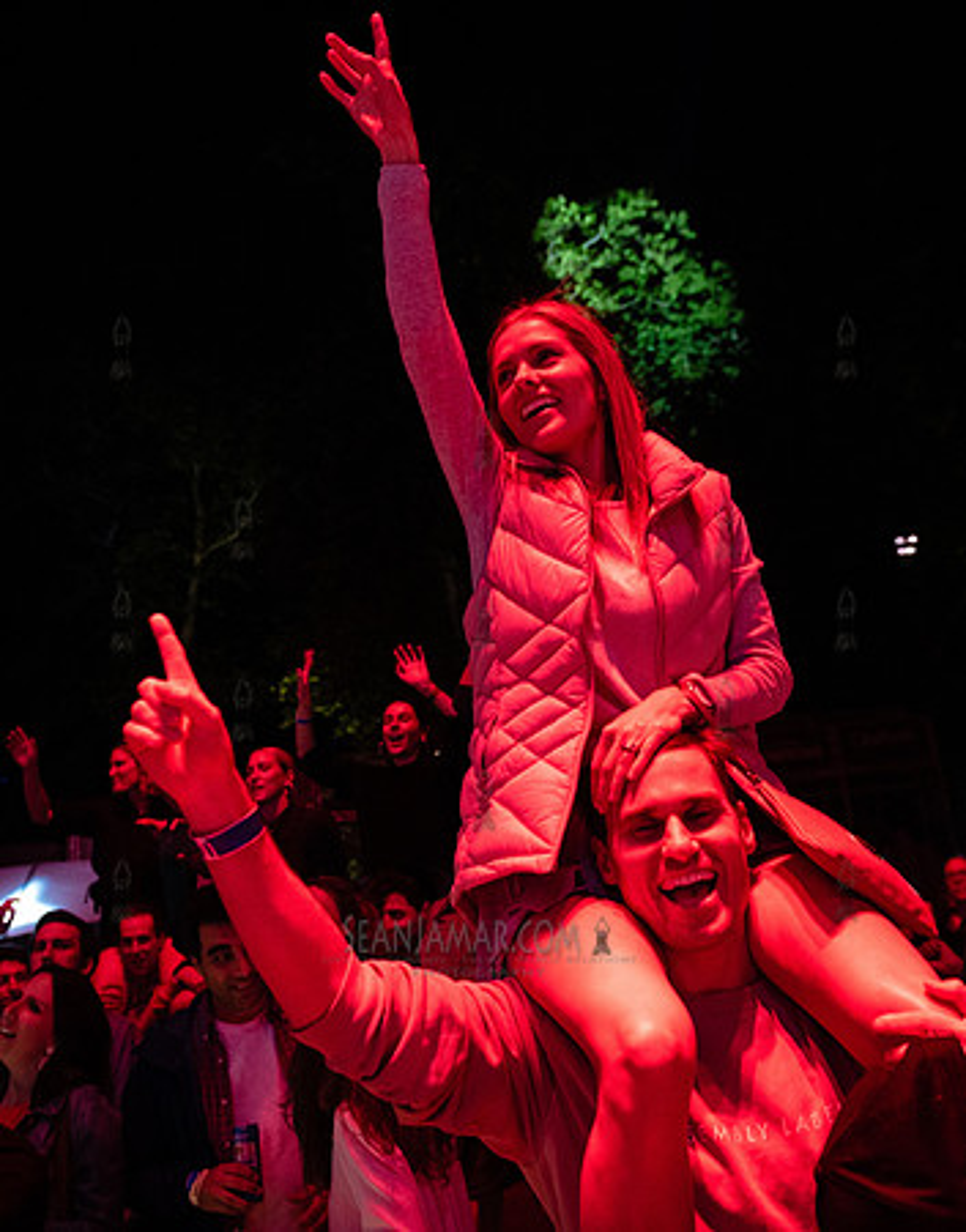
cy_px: 616
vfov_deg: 53.2
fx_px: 1230
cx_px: 468
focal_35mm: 34
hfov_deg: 42.9
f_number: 3.2
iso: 3200
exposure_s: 1/160
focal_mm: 24
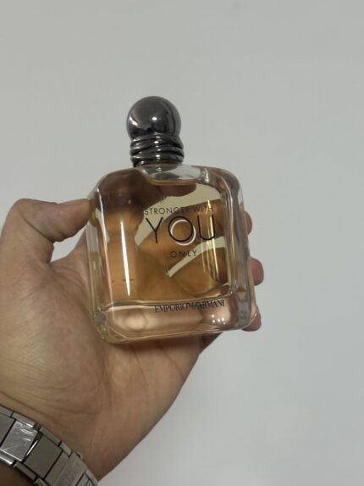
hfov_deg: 30.3
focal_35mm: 48
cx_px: 182
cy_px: 243
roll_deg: -3.1
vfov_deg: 39.6
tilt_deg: -20.4
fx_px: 673
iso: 80
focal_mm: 6.76
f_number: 1.78
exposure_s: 1/50
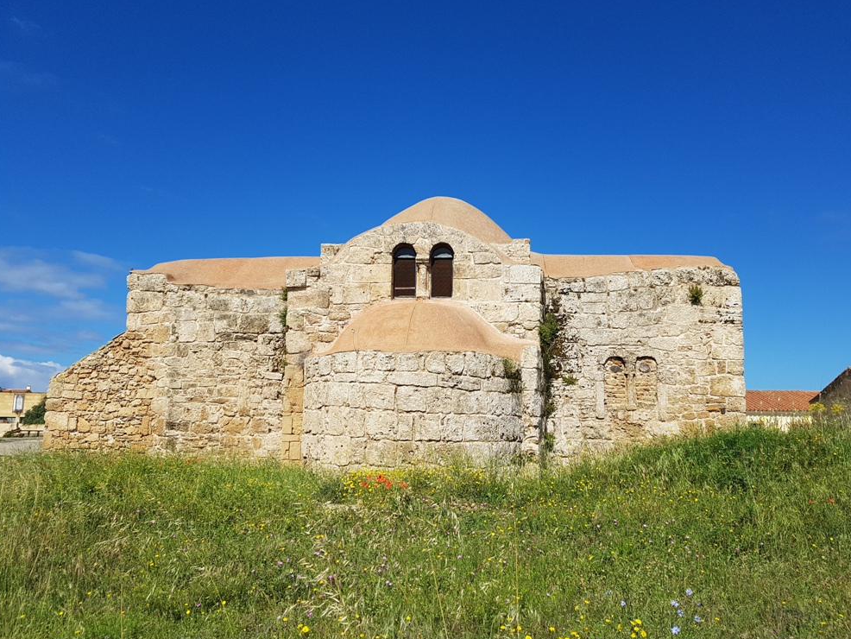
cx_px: 436
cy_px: 313
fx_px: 664
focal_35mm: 27
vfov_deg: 51.4
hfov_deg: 65.3
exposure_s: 1/3504
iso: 50
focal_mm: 4.2
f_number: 1.7
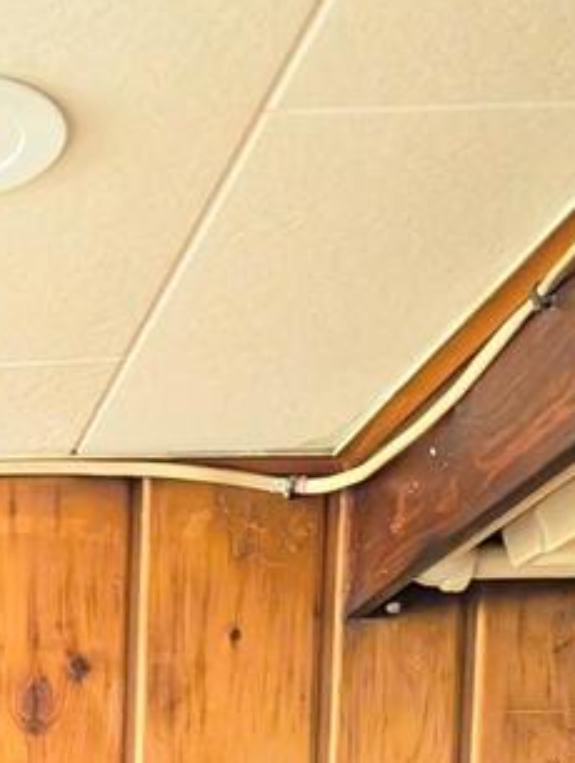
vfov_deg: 18.9
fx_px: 1876
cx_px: -336
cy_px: 1283
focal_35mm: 85
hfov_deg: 15.7
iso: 3294
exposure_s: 1/21.3
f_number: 1.68
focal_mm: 6.9
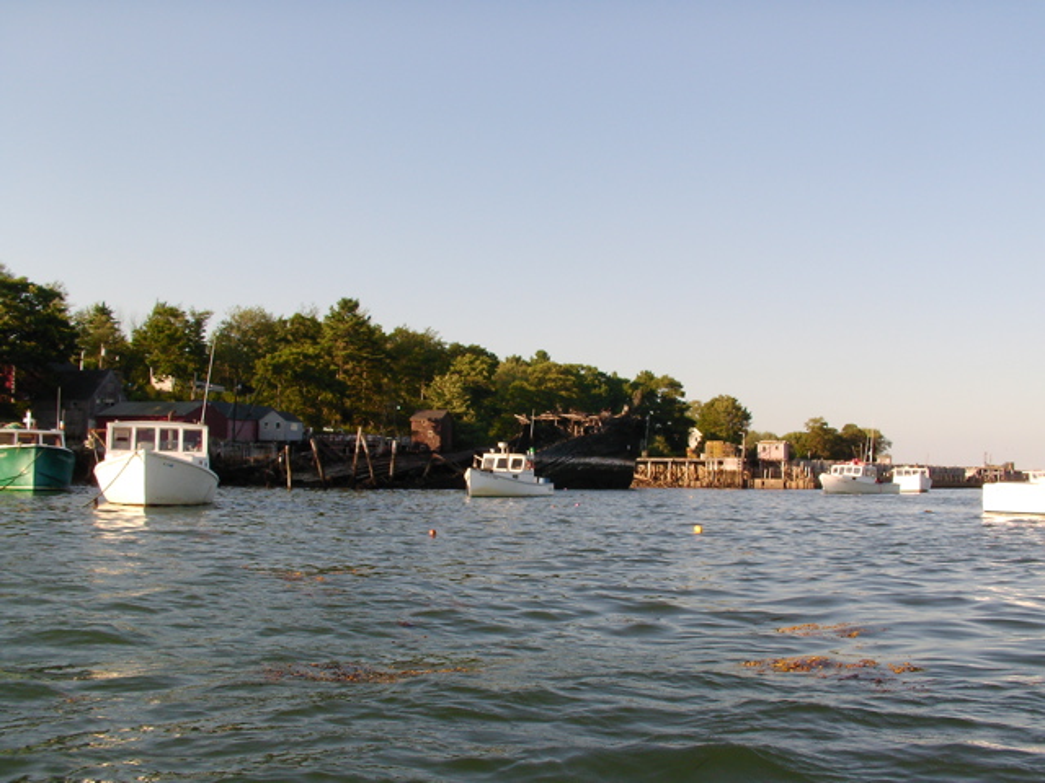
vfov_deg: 37.7
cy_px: 392
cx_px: 522
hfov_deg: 49.0
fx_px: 1147
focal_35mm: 38
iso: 50
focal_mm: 5.8
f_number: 5.6
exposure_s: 1/205
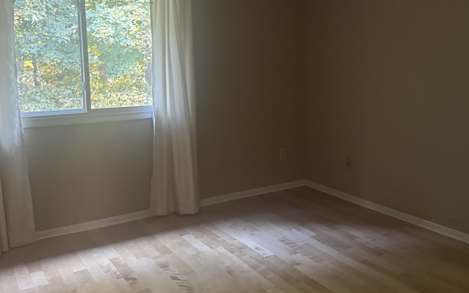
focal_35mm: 35
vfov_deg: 36.2
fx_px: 447
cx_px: 242
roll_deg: +0.6
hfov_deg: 55.3
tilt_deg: -4.5
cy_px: 121
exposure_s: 1/40
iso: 800
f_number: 1.78
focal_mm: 6.76
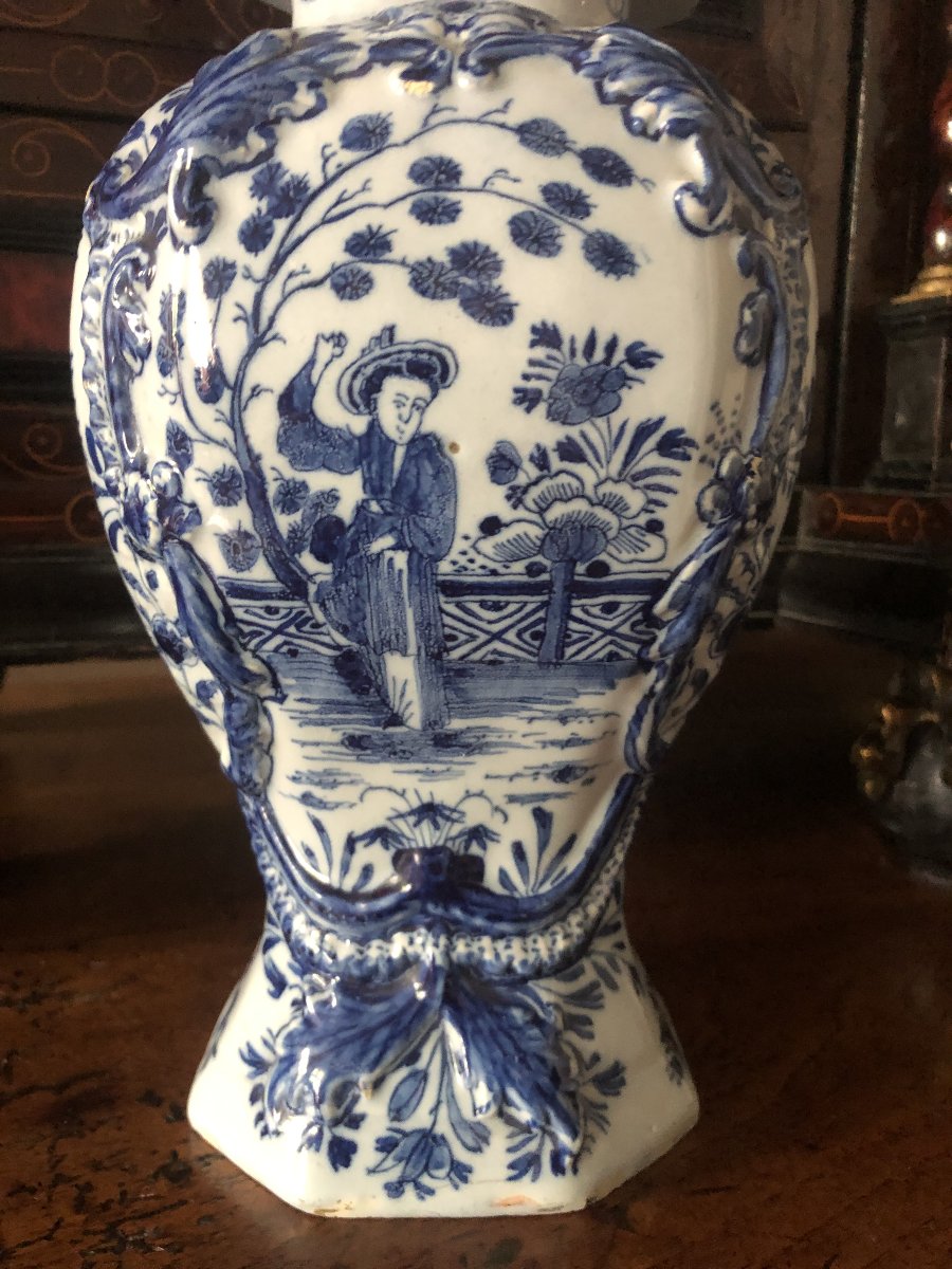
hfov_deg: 49.7
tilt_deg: -8.3
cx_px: 476
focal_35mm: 28
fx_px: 1027
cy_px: 634
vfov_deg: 63.4
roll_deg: -0.3
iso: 100
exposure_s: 1/5
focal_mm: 4
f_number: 1.8
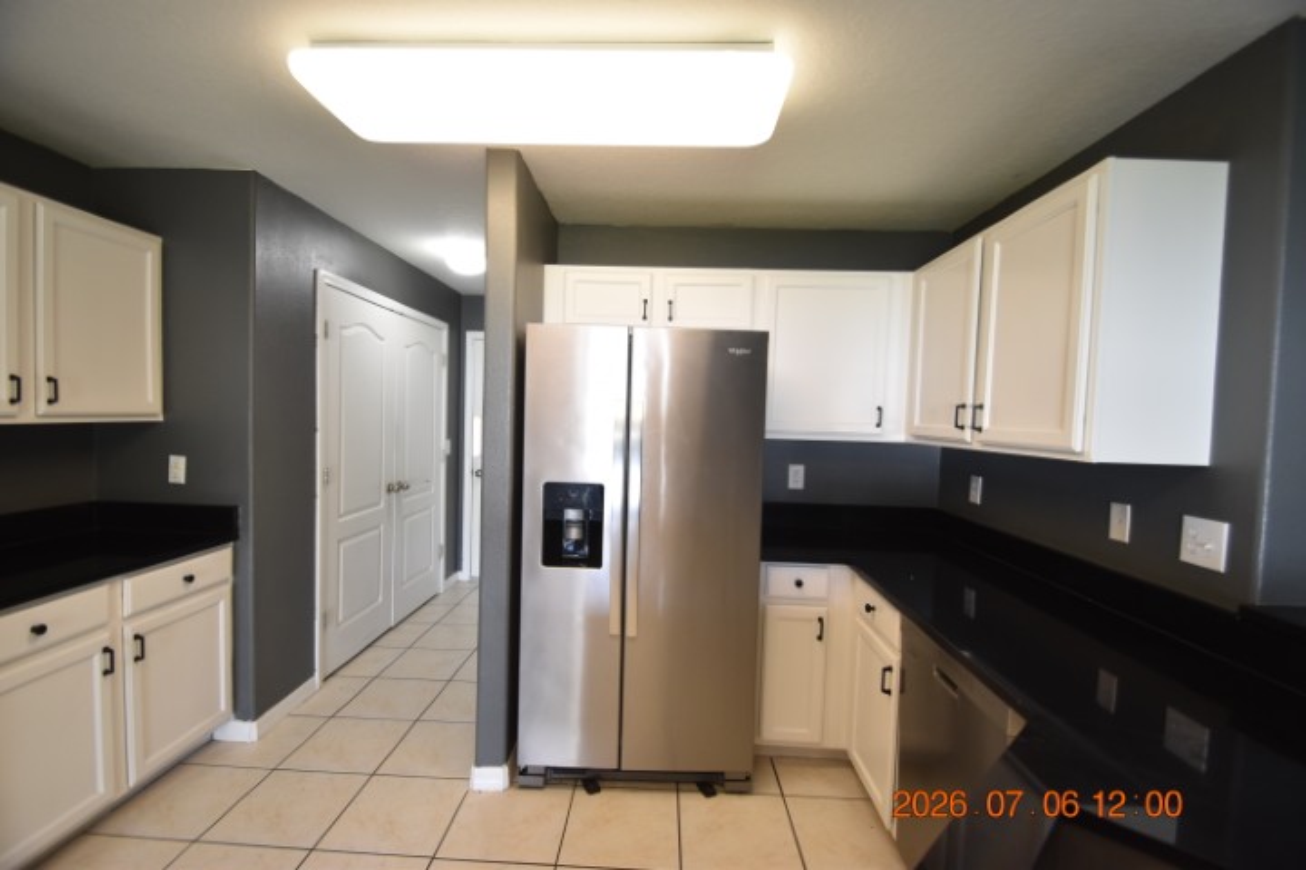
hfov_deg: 100.4
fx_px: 544
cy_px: 435
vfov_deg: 77.3
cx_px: 653
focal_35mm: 15
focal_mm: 10
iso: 800
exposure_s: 1/90
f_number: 3.5
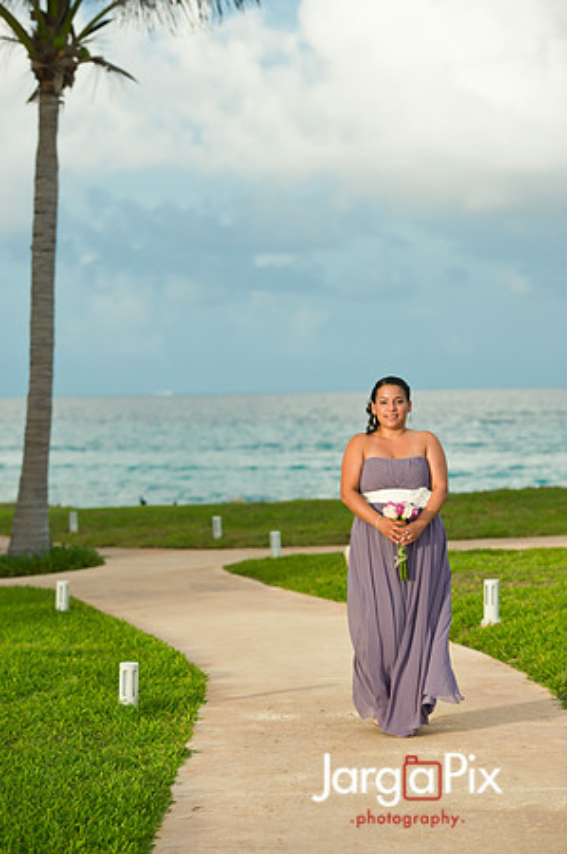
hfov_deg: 13.0
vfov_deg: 19.5
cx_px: 284
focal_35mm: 105
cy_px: 427
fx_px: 2486
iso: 200
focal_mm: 105
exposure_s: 1/1250
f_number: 4
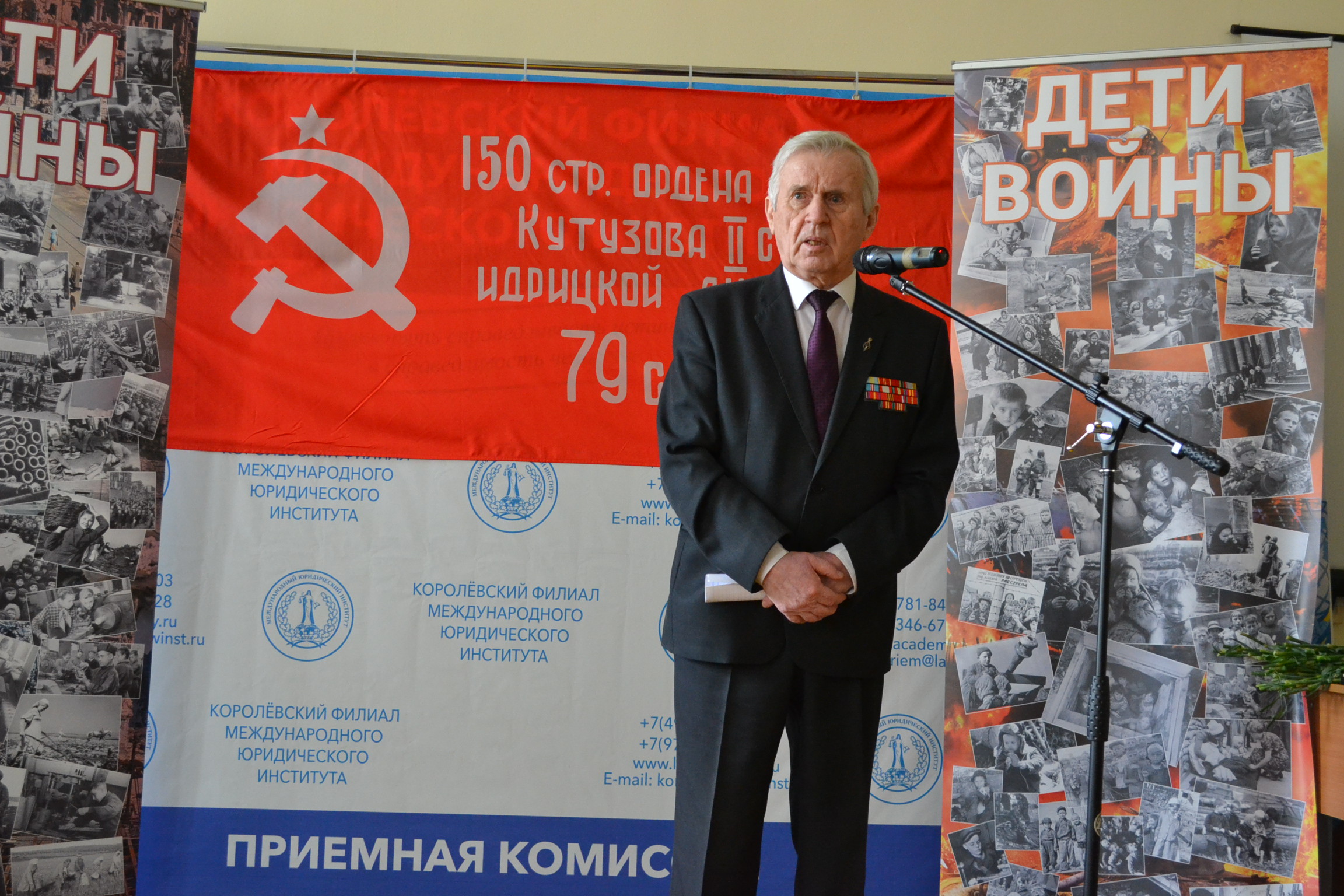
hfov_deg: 37.9
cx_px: 672
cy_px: 448
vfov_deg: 25.8
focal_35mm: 52
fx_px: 1960
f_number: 5
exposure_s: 1/60
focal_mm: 35
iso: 2000
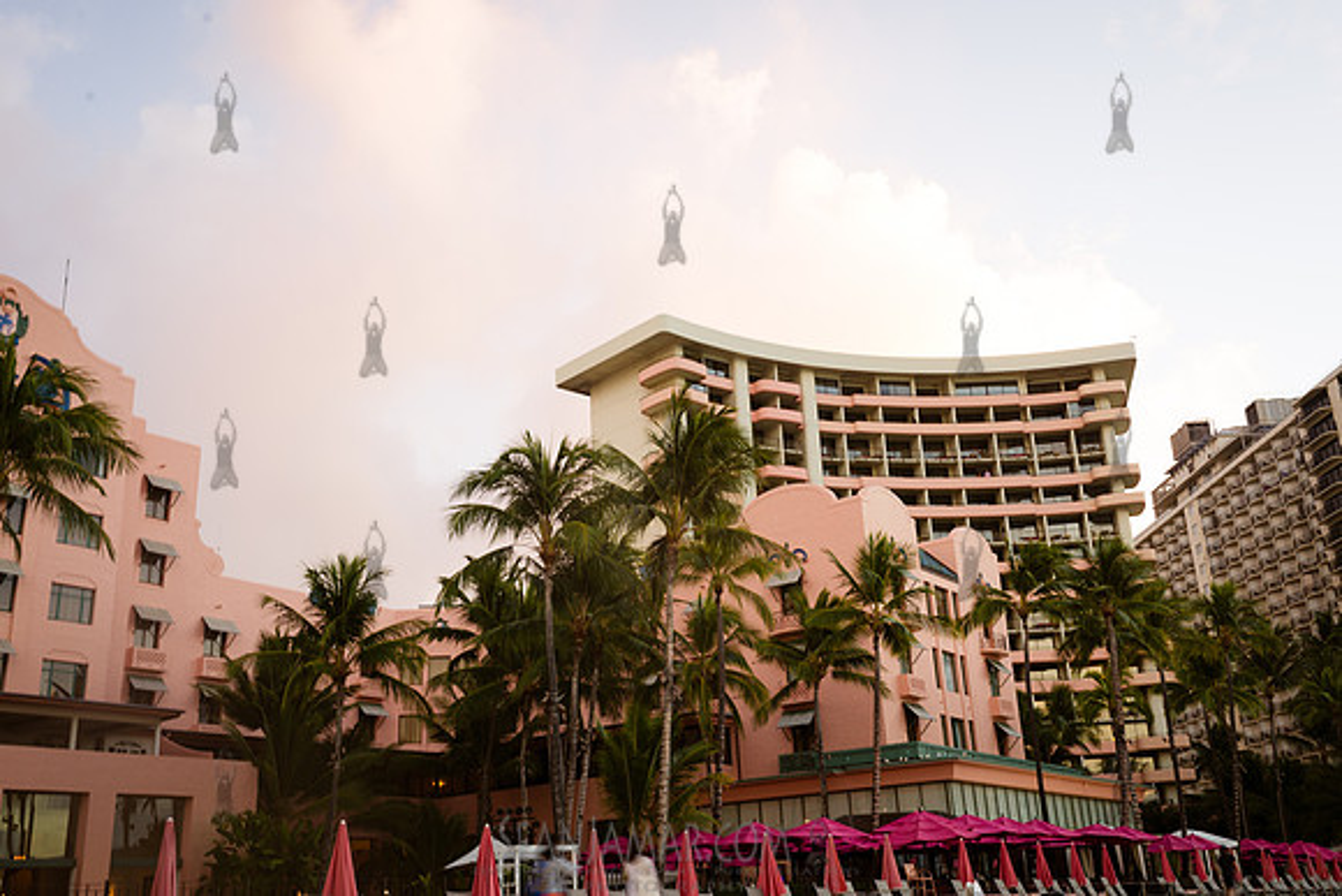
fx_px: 1305
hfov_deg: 54.4
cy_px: 448
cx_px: 671
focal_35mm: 35
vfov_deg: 37.9
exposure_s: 1/4
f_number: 11
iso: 100
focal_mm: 35
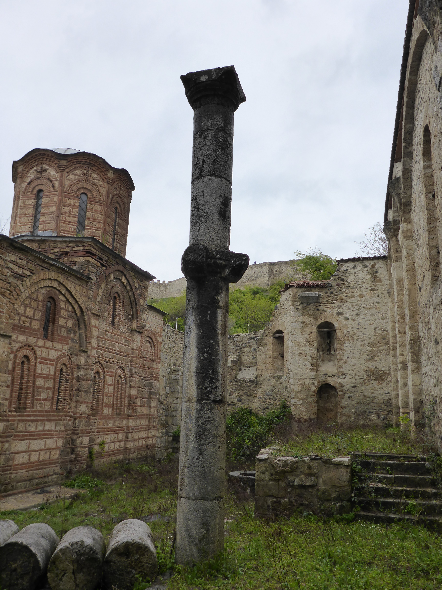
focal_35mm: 28
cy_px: 295
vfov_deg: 63.4
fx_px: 477
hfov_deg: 49.7
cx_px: 221
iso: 200
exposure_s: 1/400
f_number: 3.3
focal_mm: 4.9
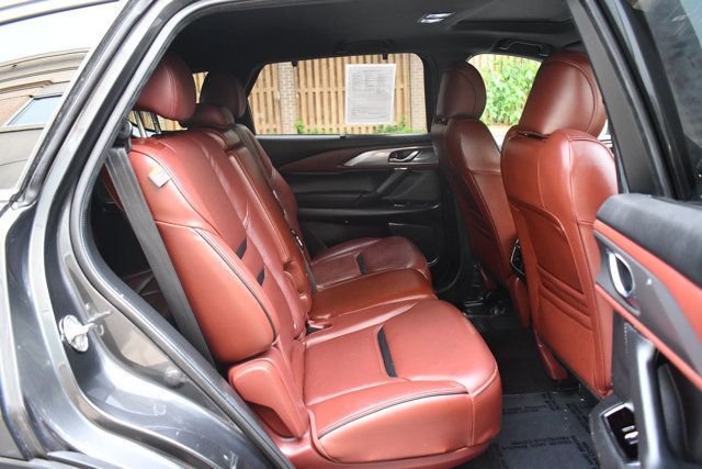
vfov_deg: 48.0
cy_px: 234
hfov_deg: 67.4
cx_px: 351
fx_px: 527
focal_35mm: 27
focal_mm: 18
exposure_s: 1/125
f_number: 3.5
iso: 2000
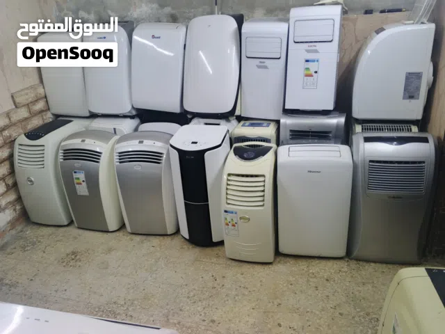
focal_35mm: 23
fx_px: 296
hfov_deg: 73.9
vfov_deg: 58.9
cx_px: 222
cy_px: 167
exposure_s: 1/50
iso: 177
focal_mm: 4.09
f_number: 1.6
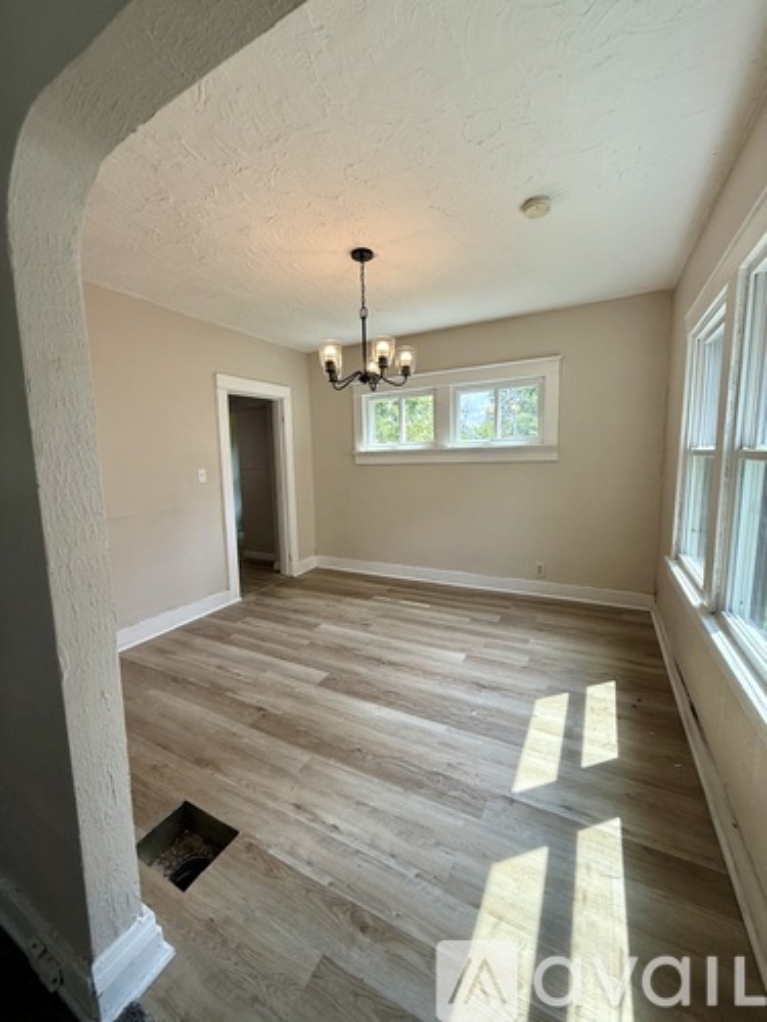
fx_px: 414
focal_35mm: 14
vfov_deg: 102.1
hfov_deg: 85.7
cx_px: 384
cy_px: 511
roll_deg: +2.4
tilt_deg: -6.4
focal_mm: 2.22
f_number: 2.2
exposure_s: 1/134
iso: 64
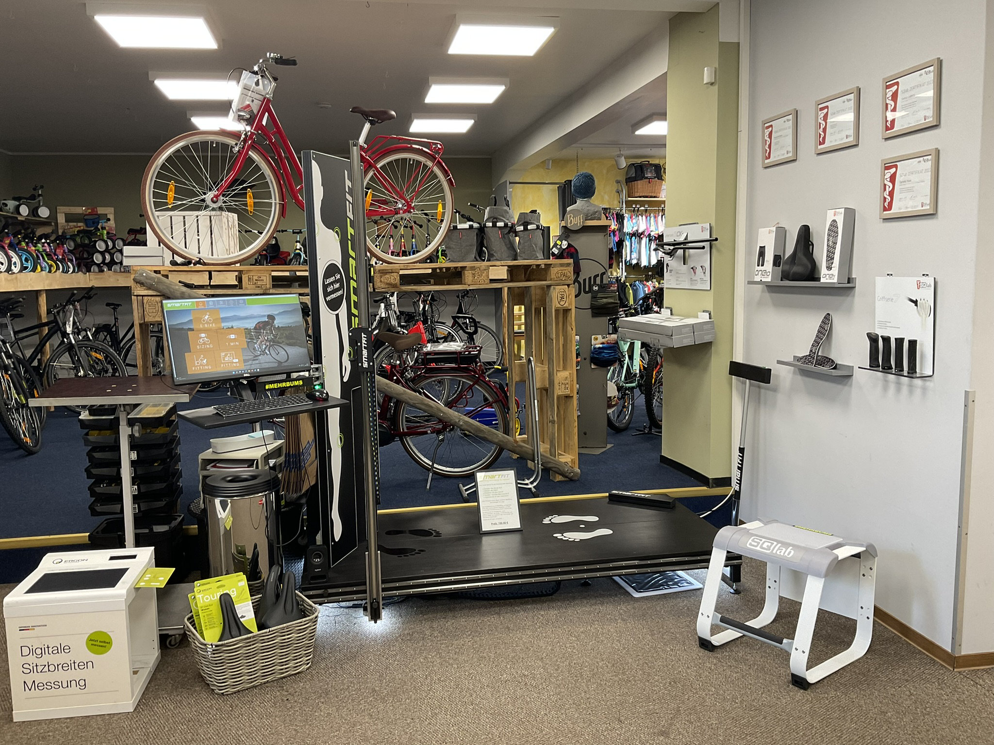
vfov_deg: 48.2
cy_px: 372
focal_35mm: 29
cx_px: 497
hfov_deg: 61.7
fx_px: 833
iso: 50
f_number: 1.8
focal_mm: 3
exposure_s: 1/50
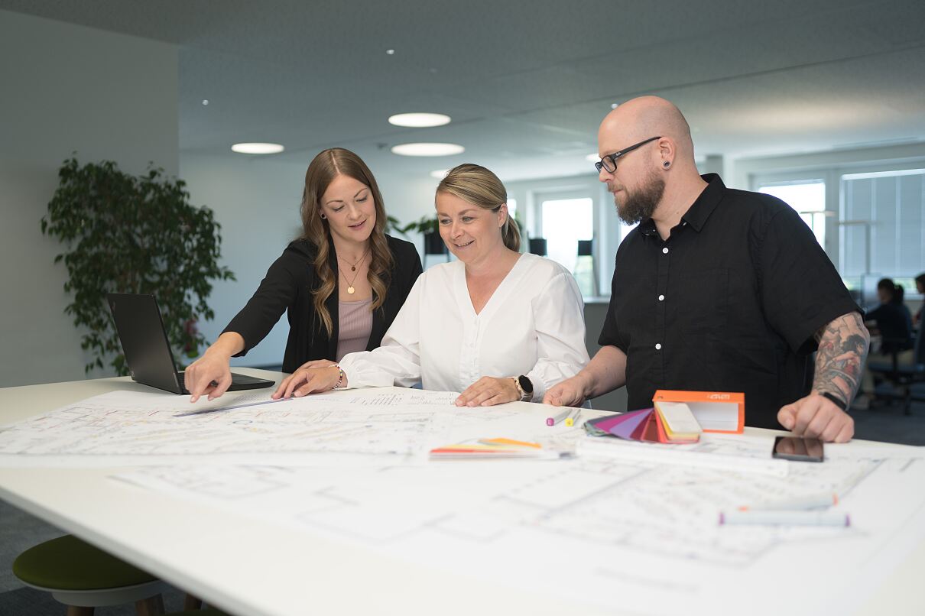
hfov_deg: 54.4
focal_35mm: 35
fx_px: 899
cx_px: 462
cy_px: 308
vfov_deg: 37.8
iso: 125
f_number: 2
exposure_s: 1/250
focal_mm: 35
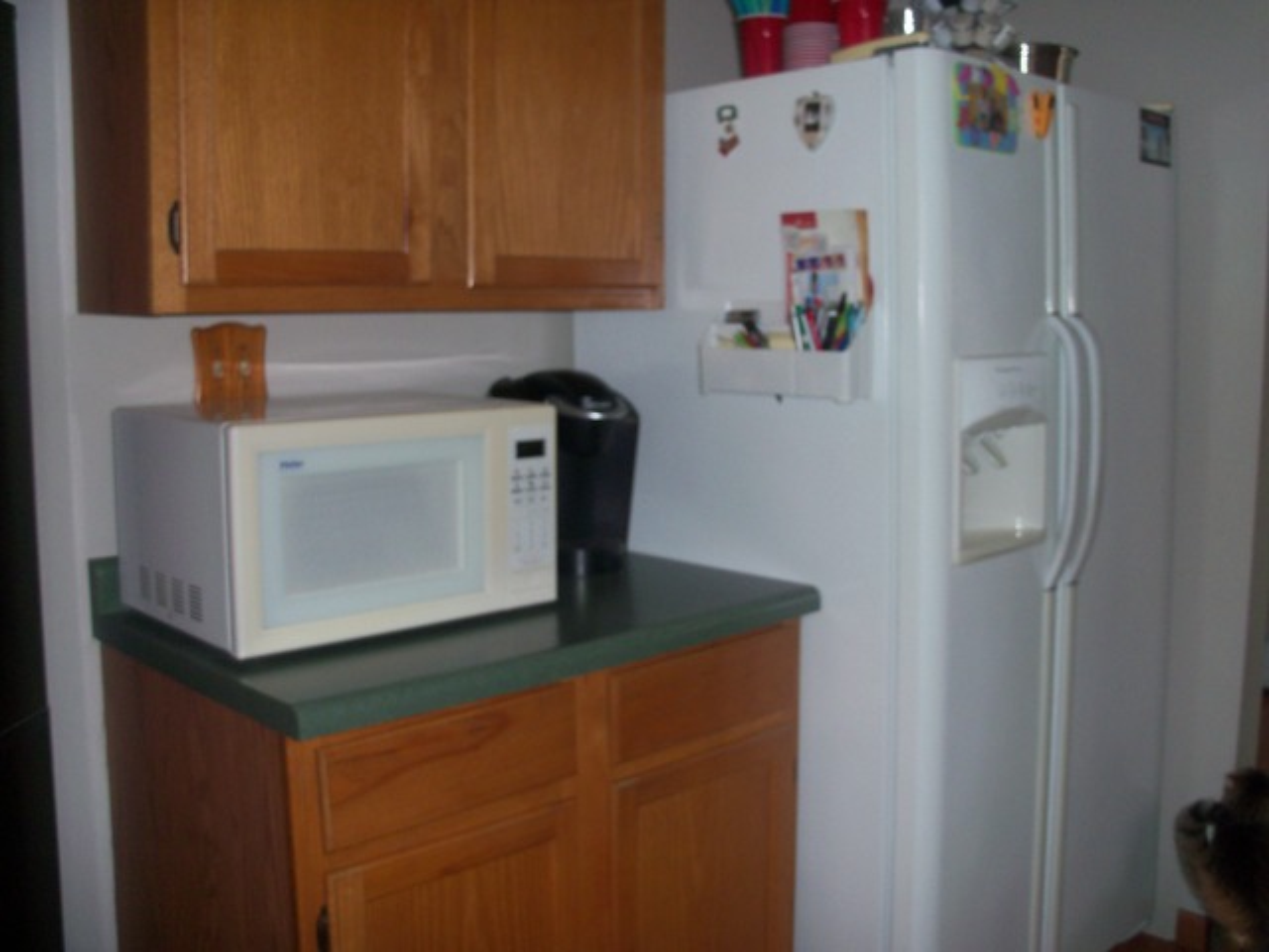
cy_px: 476
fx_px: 1283
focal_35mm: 35
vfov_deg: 40.7
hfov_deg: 52.6
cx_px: 634
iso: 100
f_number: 3
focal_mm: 6.3
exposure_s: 1/30
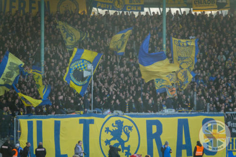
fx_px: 2929
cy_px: 78
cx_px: 118
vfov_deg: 3.1
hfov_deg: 4.6
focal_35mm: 447
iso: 800
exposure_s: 1/640
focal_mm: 163.85
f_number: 4
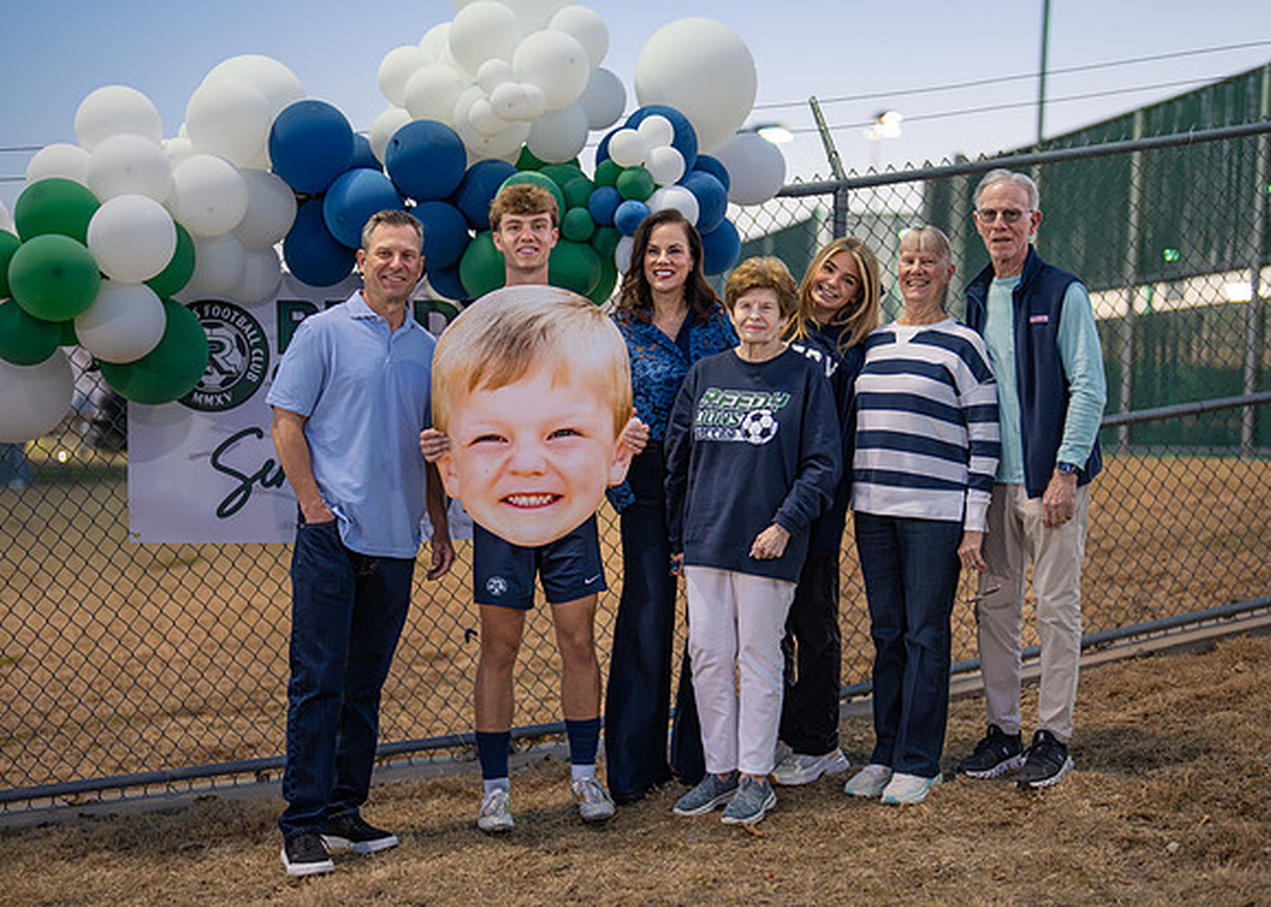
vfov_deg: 24.5
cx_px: 691
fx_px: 2092
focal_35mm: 58
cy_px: 480
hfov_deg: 33.8
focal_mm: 50
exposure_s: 1/400
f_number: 1.2
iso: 1600
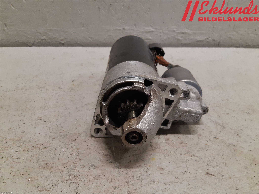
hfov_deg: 67.3
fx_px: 195
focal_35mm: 26
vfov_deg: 53.1
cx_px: 130
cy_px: 97
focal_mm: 3.93
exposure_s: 1/50
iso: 160
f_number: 1.7
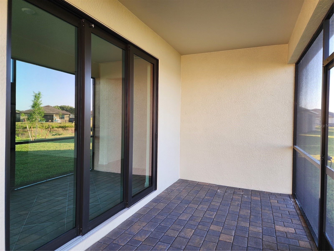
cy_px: 126
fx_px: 222
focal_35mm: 23
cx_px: 167
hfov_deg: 73.9
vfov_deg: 58.9
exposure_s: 1/180
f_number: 1.8
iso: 64
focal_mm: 6.4
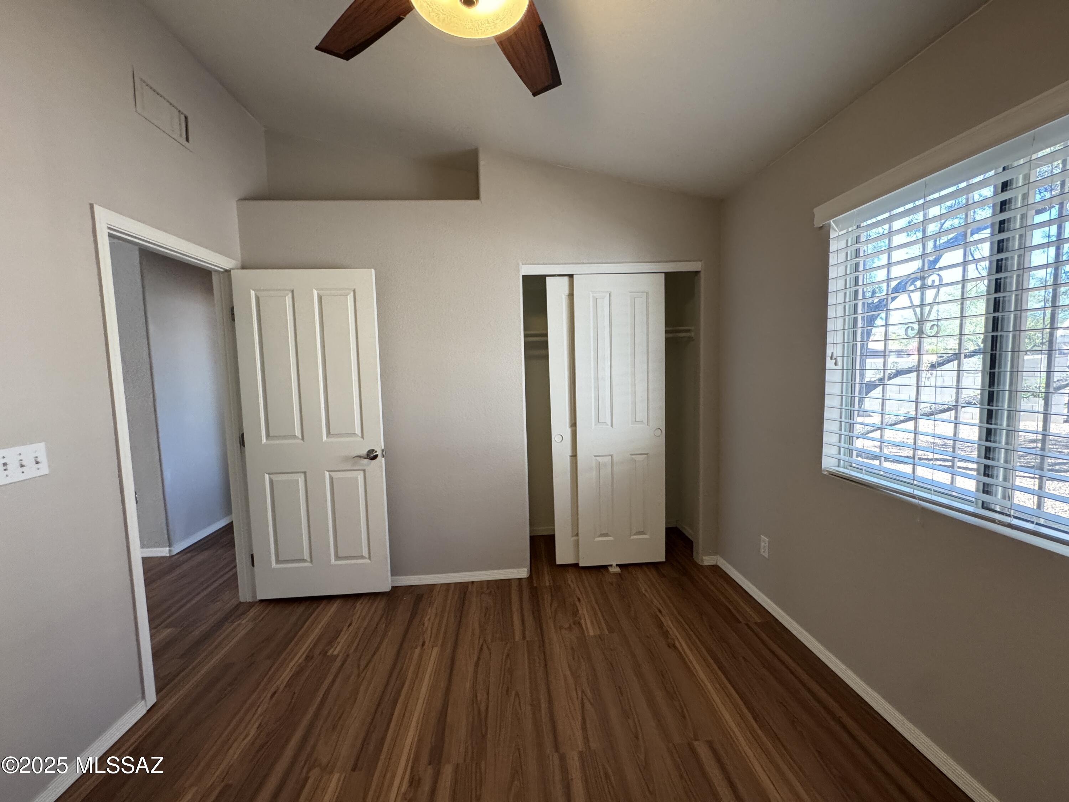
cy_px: 401
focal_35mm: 14
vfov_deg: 85.7
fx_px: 432
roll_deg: +1.3
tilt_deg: -5.3
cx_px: 534
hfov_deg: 102.1
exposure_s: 1/120
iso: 320
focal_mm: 2.22
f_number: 2.2
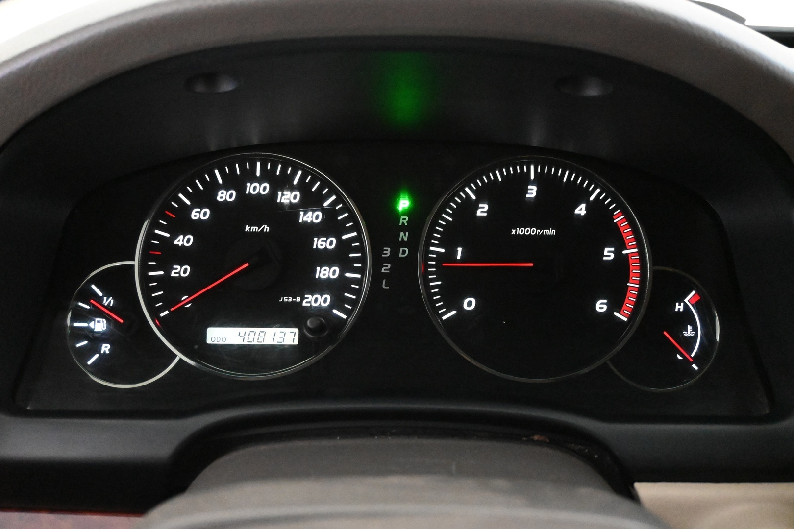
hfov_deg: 52.2
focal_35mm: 37
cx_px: 397
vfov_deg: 36.2
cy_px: 264
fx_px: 810
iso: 11400
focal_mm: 24.5
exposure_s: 1/40
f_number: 4.2
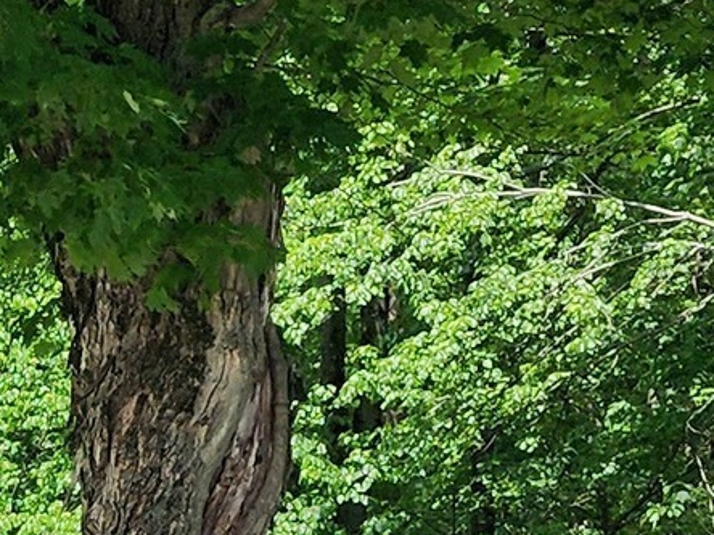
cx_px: -987
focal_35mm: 159
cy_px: 896
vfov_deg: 9.0
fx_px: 3280
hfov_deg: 10.7
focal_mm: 6.4
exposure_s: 1/431
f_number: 1.8
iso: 12
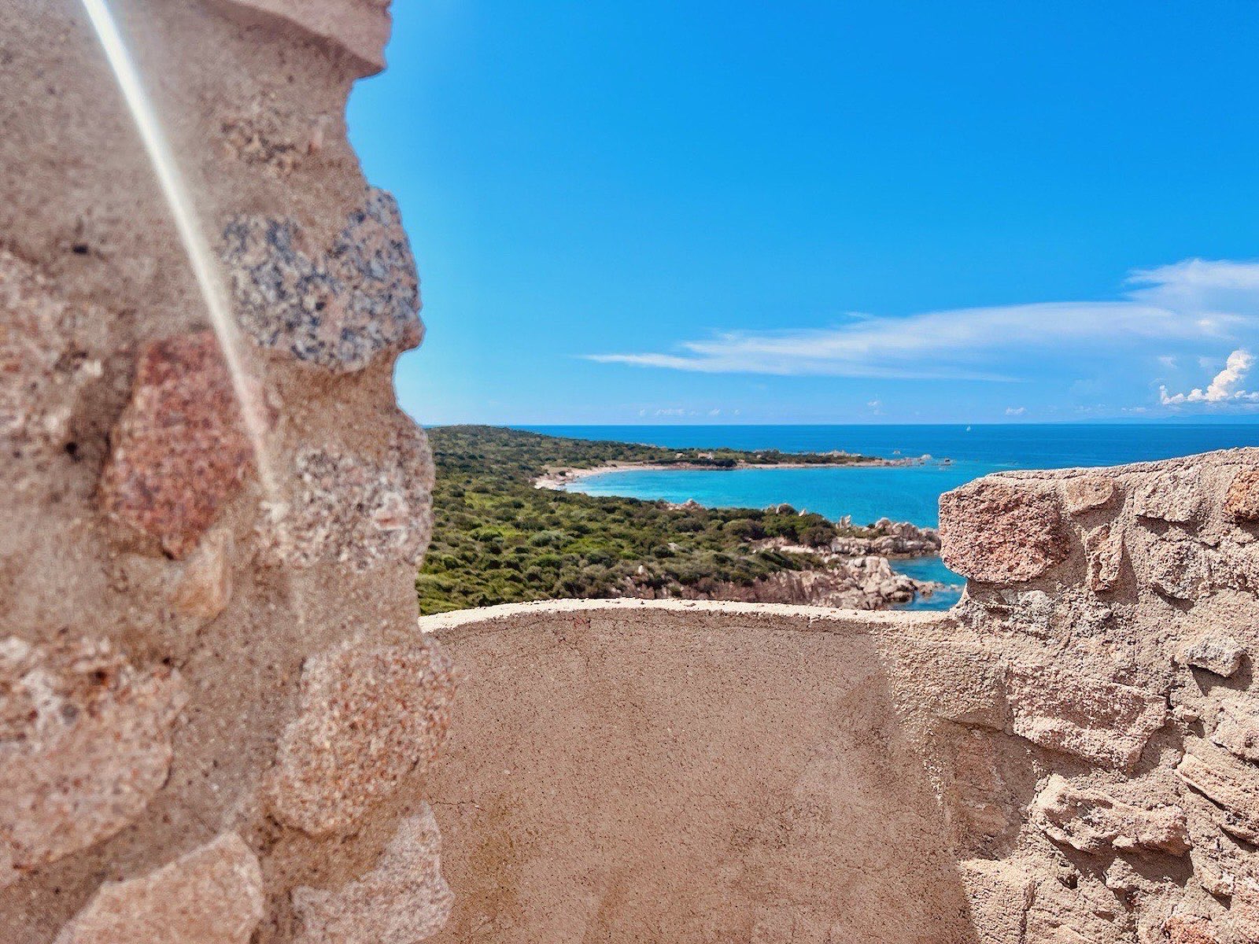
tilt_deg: -3.2
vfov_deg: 53.1
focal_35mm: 26
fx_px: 946
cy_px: 472
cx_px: 630
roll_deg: -1.0
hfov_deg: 67.3
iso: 50
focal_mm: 5.7
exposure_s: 1/5882
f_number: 1.5
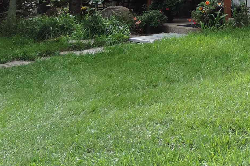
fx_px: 715
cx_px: 347
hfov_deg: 18.2
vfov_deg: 12.2
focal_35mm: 103
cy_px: -134
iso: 80
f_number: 3.1
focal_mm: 5.3
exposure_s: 1/320
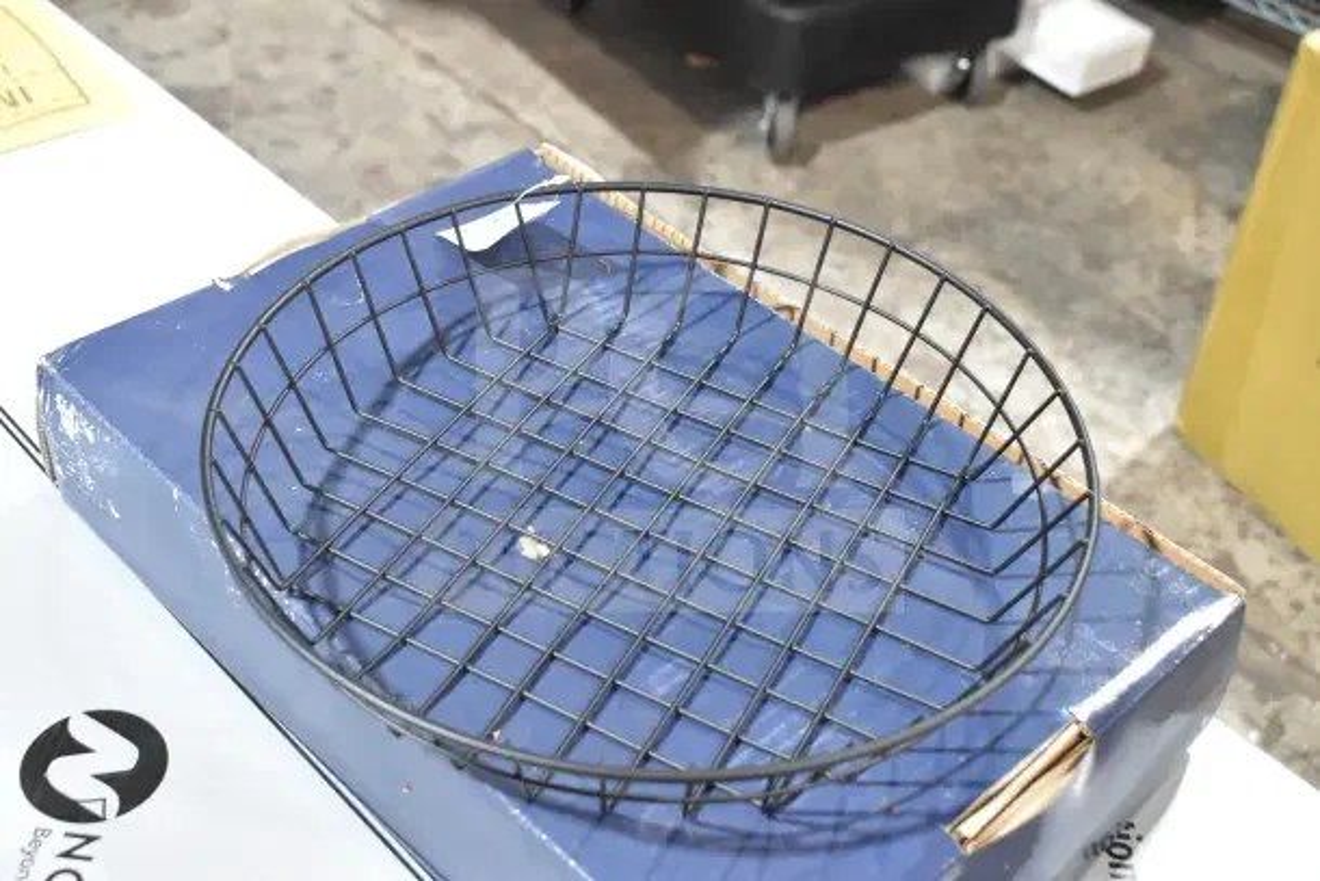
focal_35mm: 45
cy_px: 440
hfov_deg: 43.6
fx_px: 1650
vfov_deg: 29.9
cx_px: 660
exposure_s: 1/160
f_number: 6.3
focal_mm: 30
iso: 6400
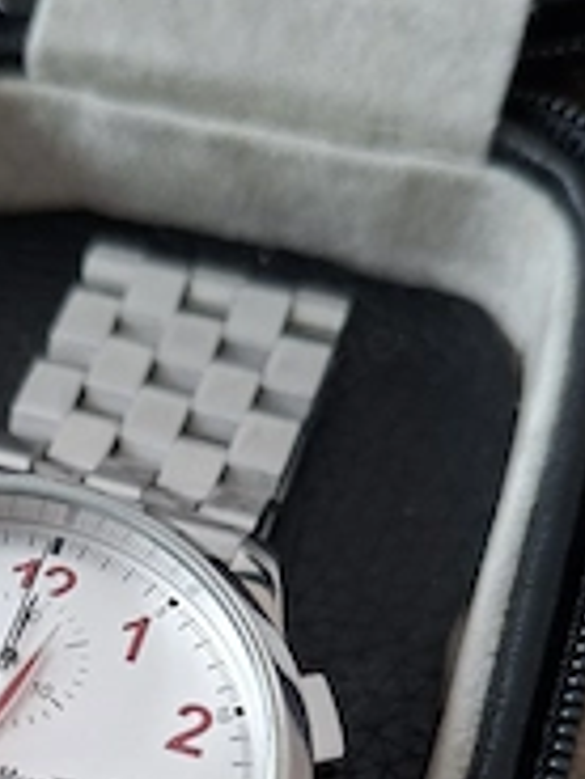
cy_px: 792
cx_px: 42
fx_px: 1127
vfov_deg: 34.5
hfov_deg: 27.9
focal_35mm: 50
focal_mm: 5.54
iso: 160
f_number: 1.8
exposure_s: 1/50
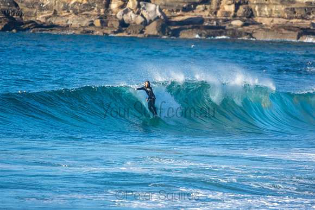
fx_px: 6564
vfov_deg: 1.8
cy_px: 105
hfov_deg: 2.7
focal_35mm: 750
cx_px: 158
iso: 200
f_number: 5.6
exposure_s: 1/640
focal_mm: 500
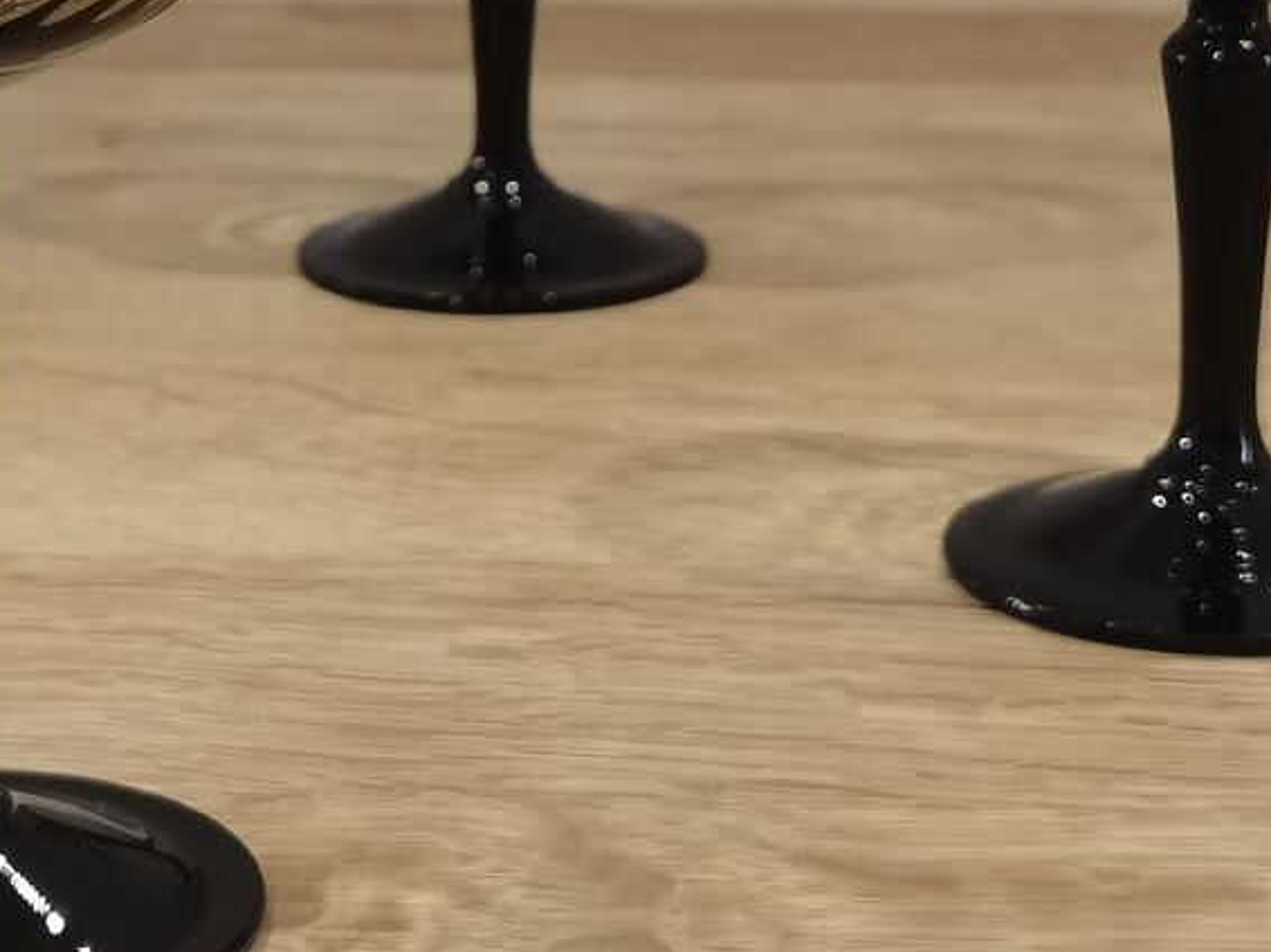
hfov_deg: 19.8
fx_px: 3633
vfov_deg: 14.7
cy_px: -18
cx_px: 467
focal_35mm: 99
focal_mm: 6.71
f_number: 1.9
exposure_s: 1/100
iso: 160
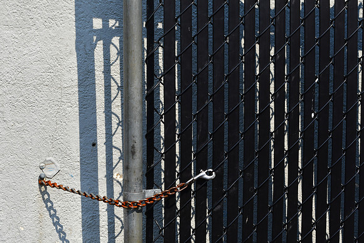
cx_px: 182
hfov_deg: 24.8
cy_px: 122
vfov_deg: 16.7
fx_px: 829
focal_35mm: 82
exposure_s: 1/250
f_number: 11
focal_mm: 55
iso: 200
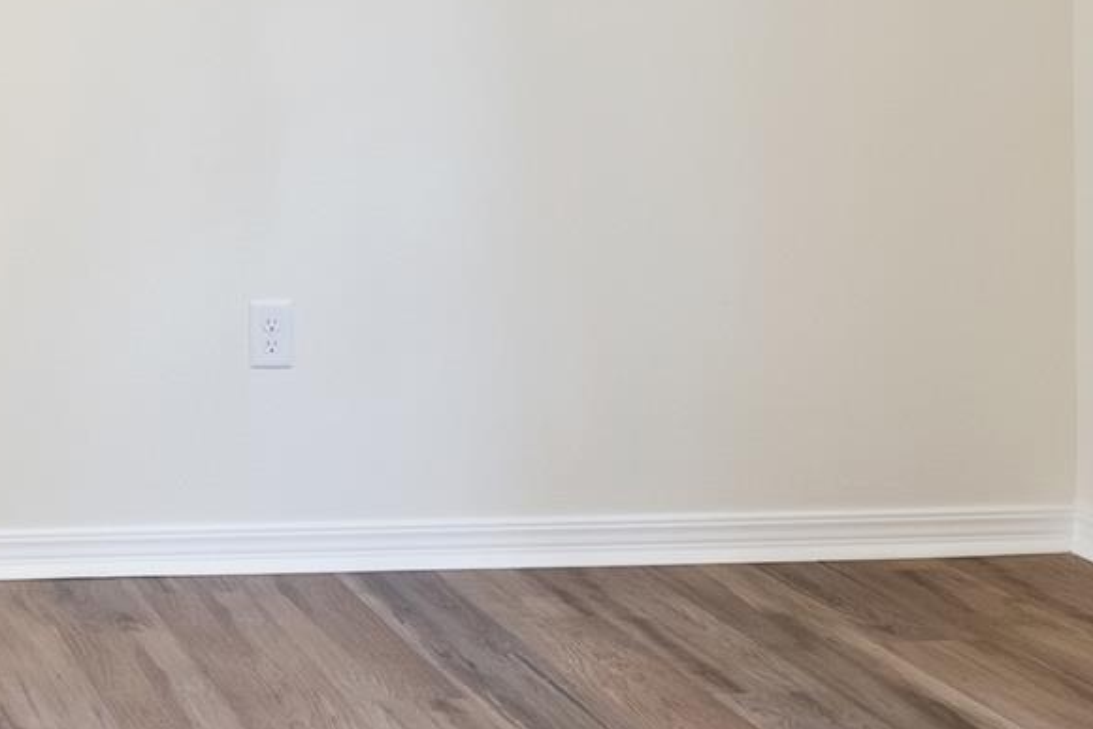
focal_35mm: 69
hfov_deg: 25.3
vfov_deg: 18.9
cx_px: -318
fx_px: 2095
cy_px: -77
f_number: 9
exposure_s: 1/2
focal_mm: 16
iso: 640
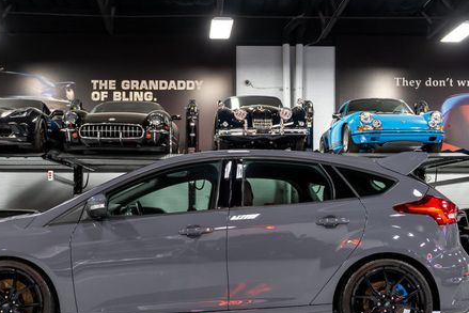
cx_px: 196
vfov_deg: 26.3
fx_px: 665
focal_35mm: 51
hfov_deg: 38.8
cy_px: 213
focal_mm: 35
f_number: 5
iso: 800
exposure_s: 1/50
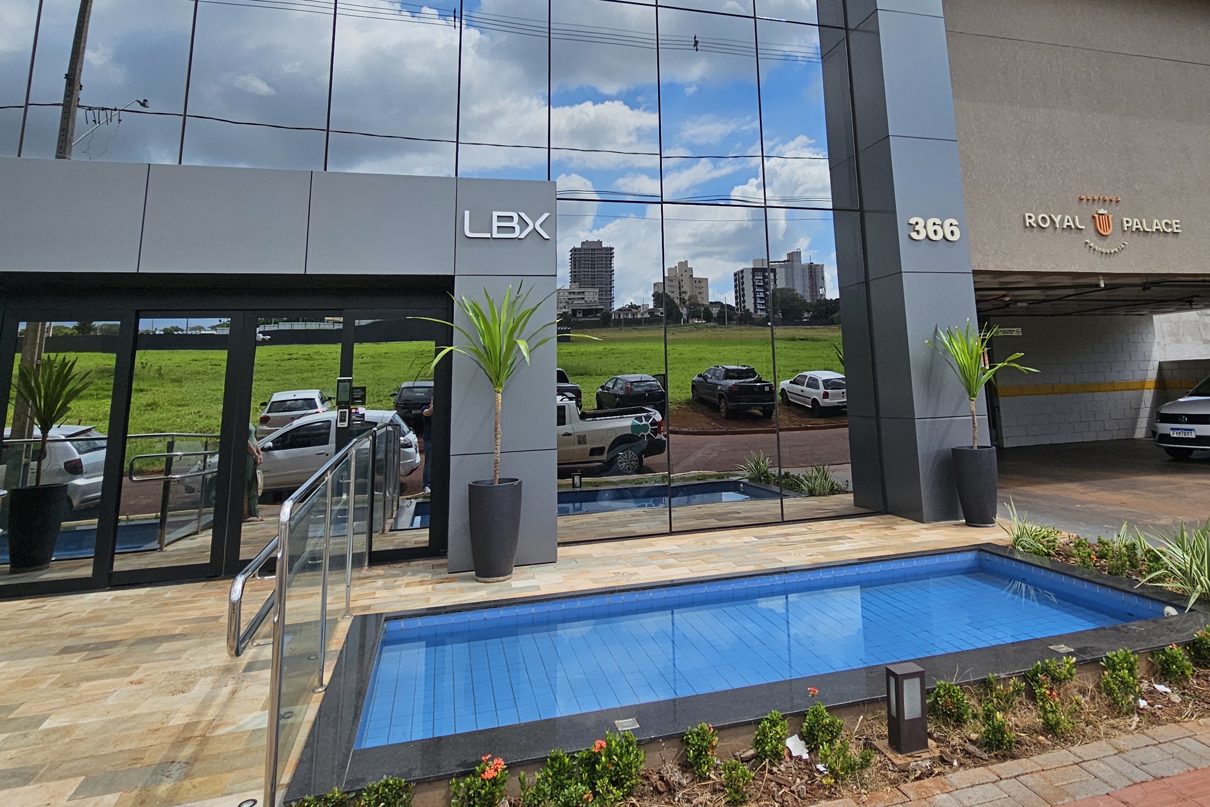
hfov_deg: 80.7
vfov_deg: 57.4
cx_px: 690
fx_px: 706
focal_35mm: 21
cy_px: 235
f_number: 2.2
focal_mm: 2.2
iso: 50
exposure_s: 1/2614
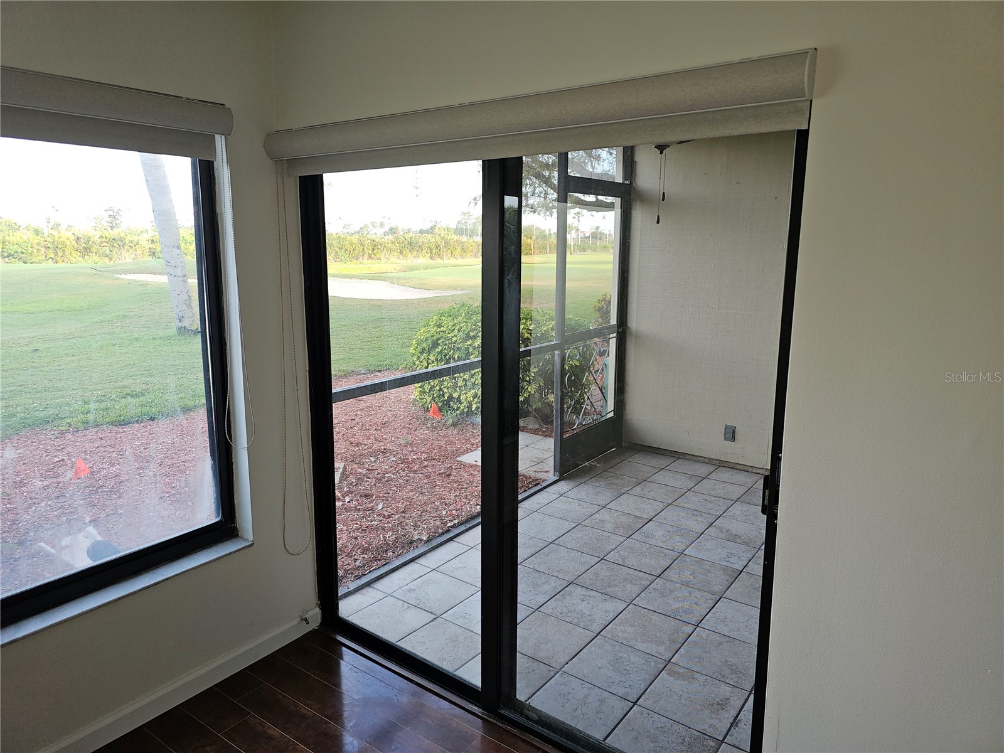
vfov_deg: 58.9
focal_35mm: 23
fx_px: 667
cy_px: 376
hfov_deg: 73.9
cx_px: 502
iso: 40
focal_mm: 6.3
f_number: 1.7
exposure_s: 1/60
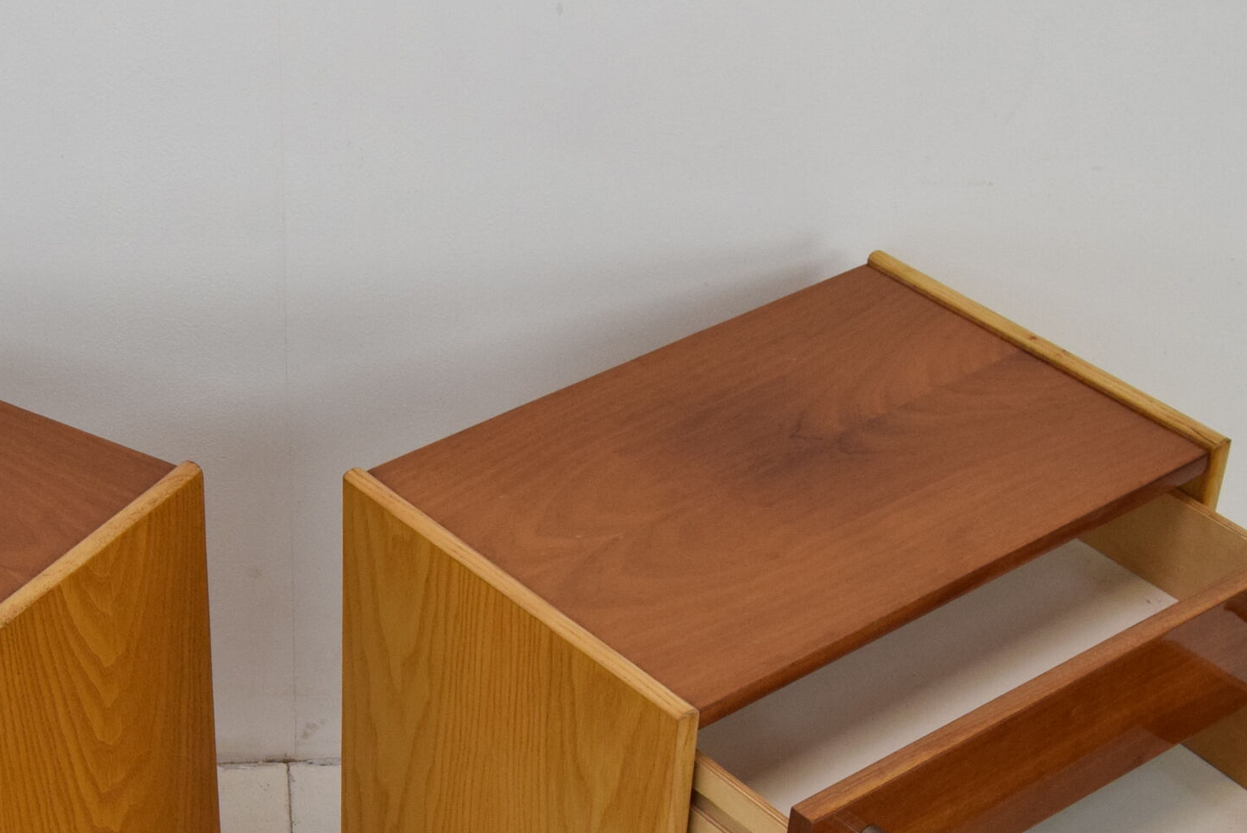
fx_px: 2773
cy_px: 801
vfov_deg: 16.8
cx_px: 311
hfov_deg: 25.1
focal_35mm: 80
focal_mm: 26
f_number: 7.1
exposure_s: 1/200
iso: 1600
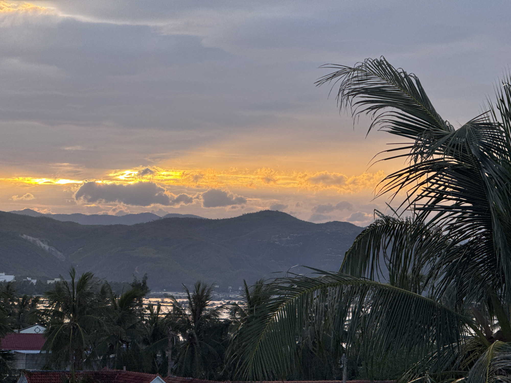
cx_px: 256
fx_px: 1771
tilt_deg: +3.4
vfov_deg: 12.3
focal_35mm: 120
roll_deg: -1.6
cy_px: 192
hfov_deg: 16.4
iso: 64
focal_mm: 15.66
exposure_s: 1/358
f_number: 2.8
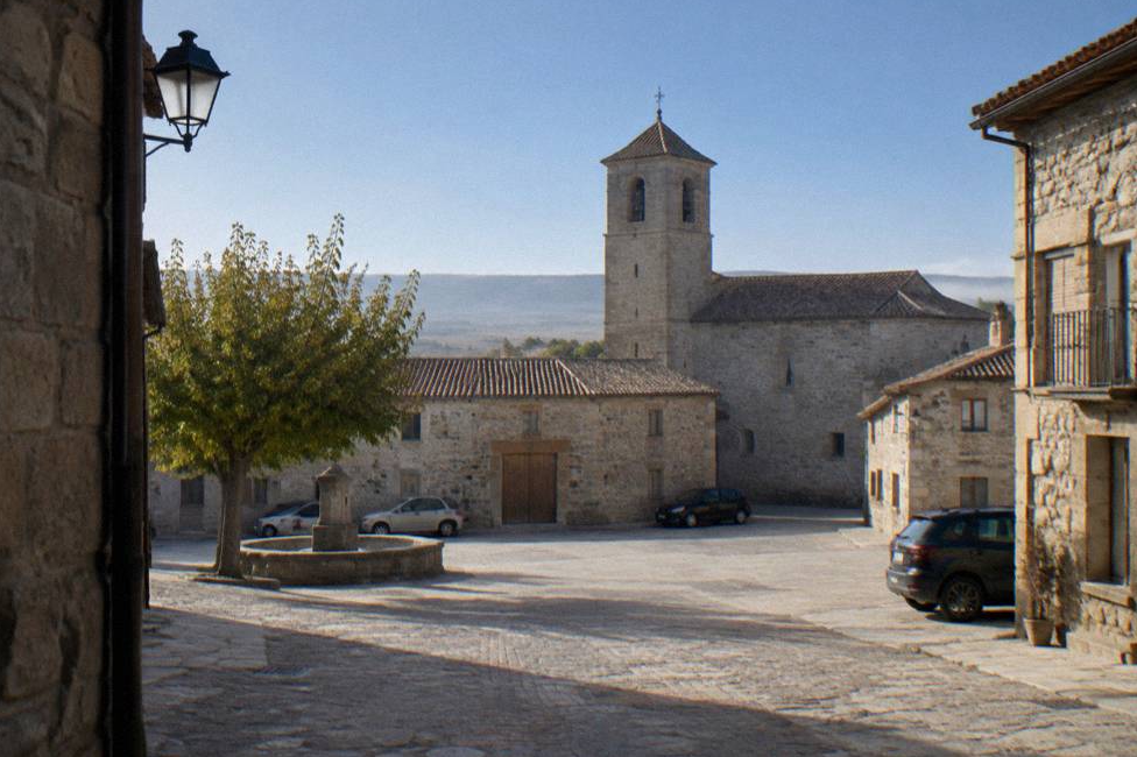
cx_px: 557
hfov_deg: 47.4
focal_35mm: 41
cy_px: 374
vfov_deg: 32.6
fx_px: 1294
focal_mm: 40
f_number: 11
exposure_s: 1/100
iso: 200
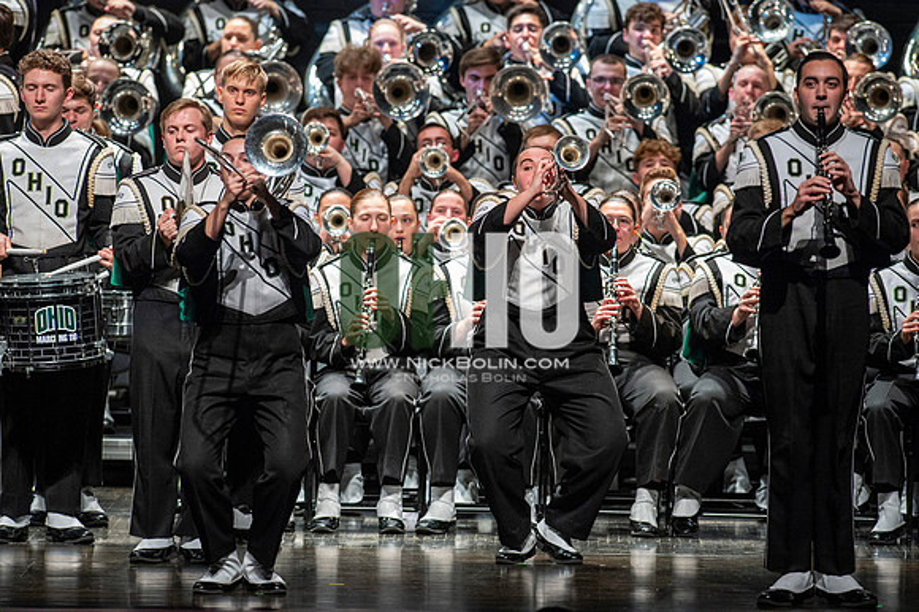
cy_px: 306
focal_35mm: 300
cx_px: 460
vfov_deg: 4.6
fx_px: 7654
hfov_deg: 6.9
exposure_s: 1/400
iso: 5000
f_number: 5.6
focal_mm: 300
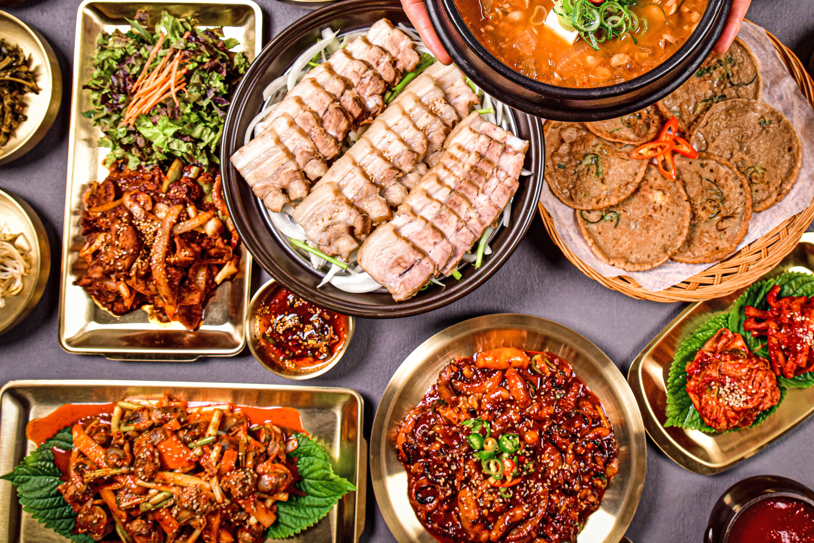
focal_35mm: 41
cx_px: 507
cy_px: 170
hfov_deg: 47.0
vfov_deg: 32.3
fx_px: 927
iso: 800
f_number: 6.3
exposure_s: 1/320
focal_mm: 29
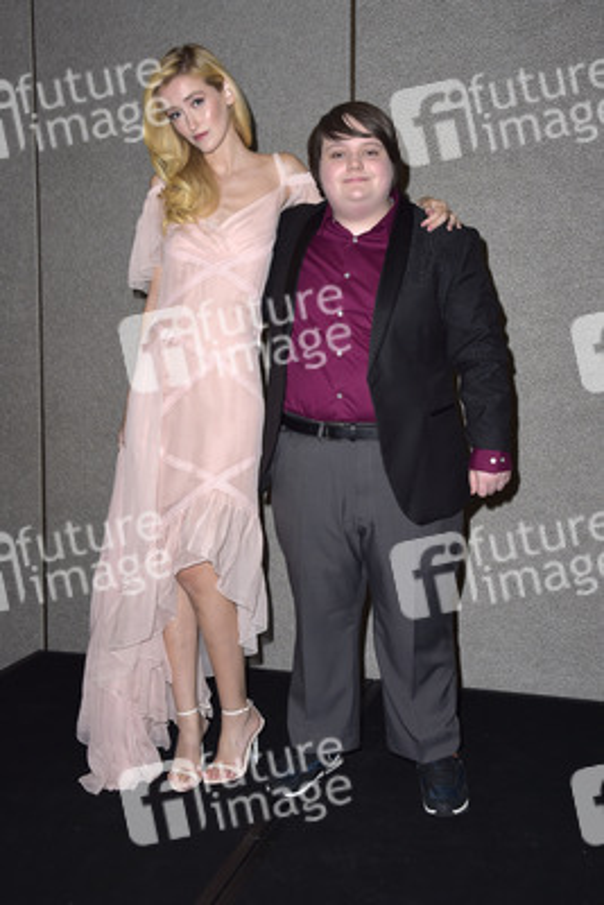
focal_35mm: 40
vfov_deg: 48.4
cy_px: 452
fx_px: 1006
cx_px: 302
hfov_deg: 33.4
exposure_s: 1/250
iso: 500
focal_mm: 40
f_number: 6.3
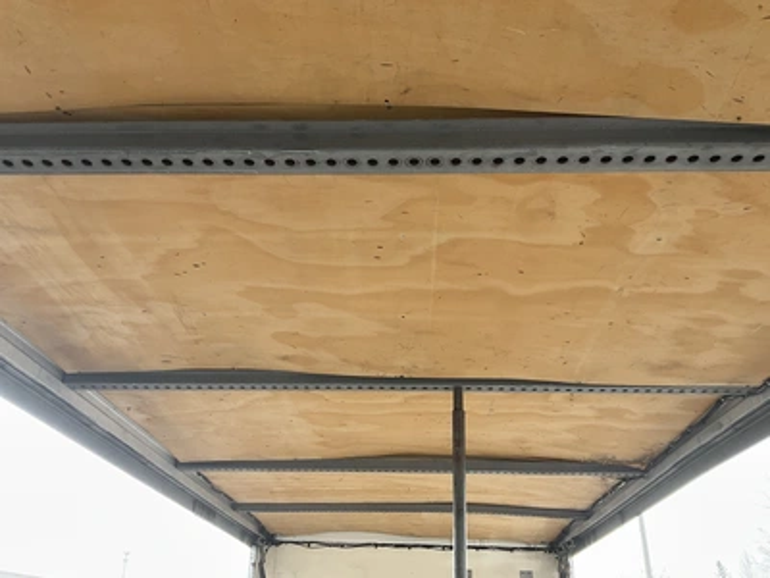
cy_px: 289
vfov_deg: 48.2
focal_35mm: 29
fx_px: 645
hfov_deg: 61.7
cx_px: 385
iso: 25
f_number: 1.8
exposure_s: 1/187
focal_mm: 3
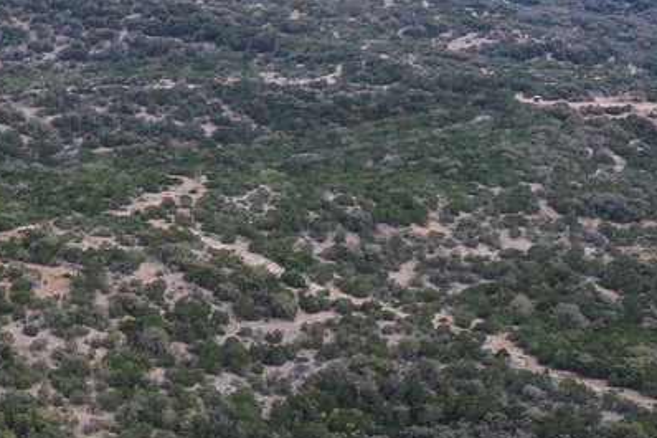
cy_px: 441
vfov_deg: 11.9
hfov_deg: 16.5
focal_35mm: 114
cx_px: -297
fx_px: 2080
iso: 100
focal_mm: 10.26
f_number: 5
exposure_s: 1/200
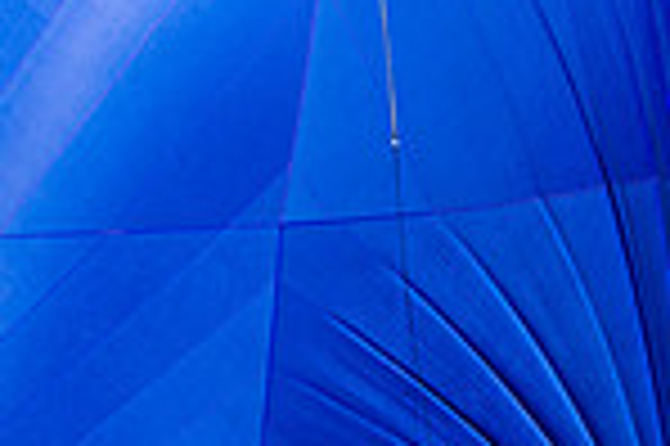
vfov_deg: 1.6
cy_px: 779
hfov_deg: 2.5
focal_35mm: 840
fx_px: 15616
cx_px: 225
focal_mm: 200
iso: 250
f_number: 5
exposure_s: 1/1600
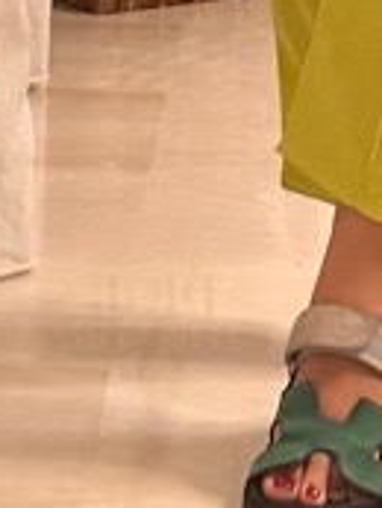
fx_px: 4071
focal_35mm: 277
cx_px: 309
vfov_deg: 6.6
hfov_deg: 5.4
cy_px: -934
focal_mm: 6.86
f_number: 1.78
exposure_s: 1/60
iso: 250
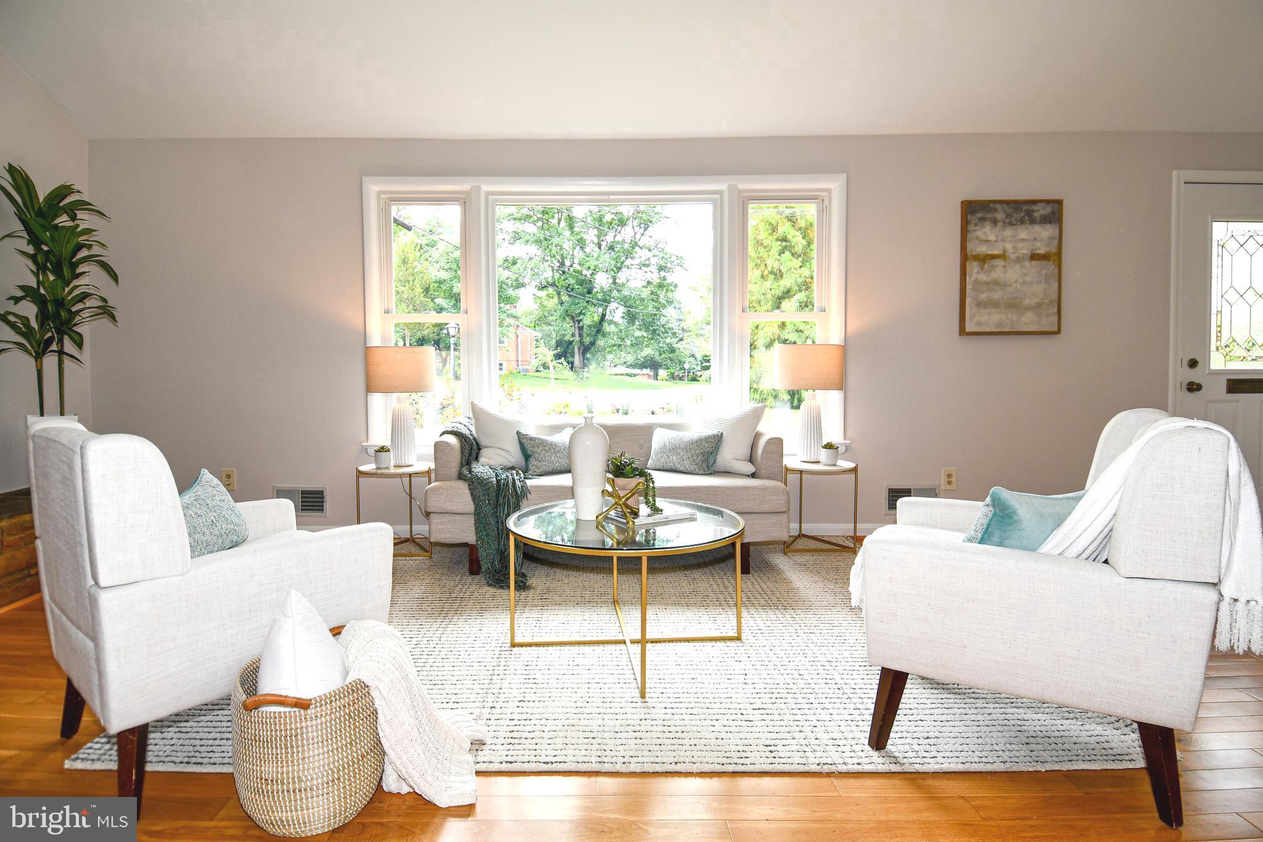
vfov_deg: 67.4
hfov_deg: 90.0
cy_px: 421
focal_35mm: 18
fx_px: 631
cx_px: 632
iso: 200
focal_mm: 12
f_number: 4.5
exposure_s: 1/80
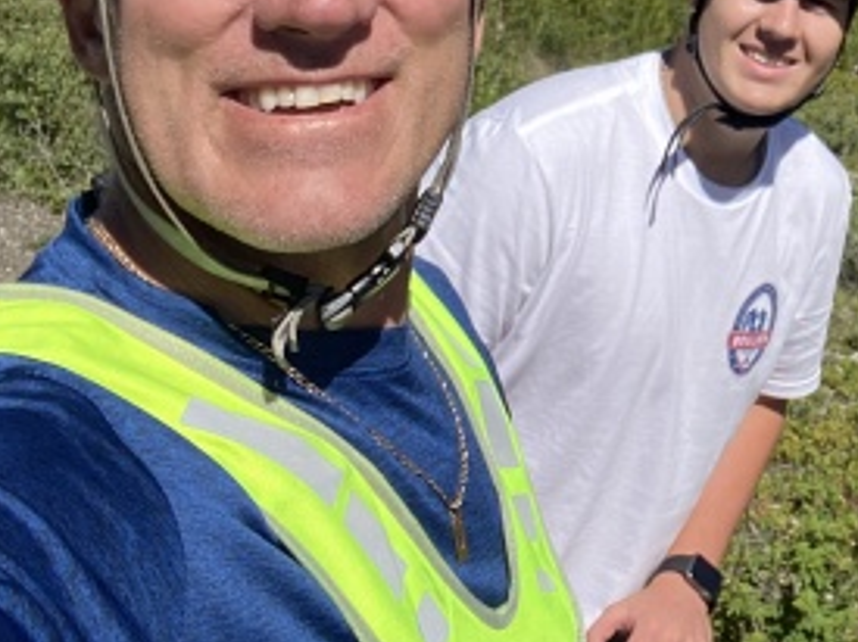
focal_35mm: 67
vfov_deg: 21.0
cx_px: 917
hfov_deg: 26.9
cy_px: -44
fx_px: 1660
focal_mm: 2.71
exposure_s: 1/1000
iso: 25
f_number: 2.2
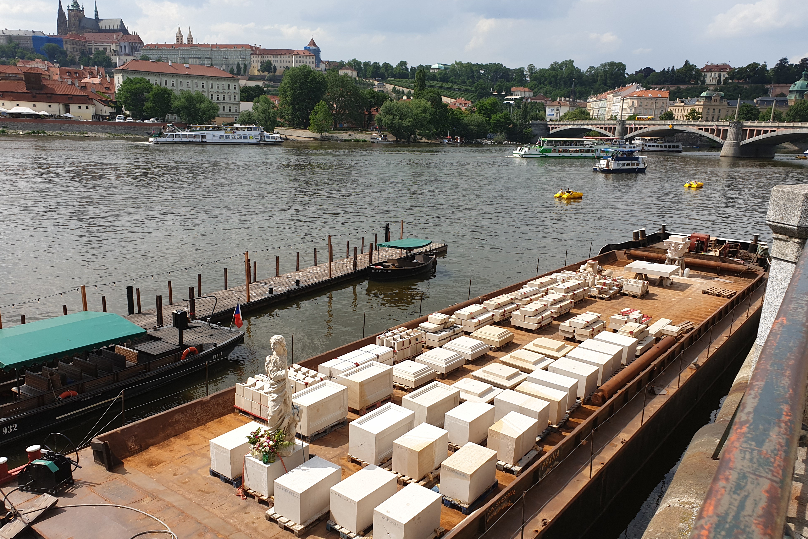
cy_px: 282
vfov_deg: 46.4
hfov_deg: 65.5
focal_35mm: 28
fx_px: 628
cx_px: 397
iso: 50
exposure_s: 1/1456
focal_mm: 4.3
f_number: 2.4
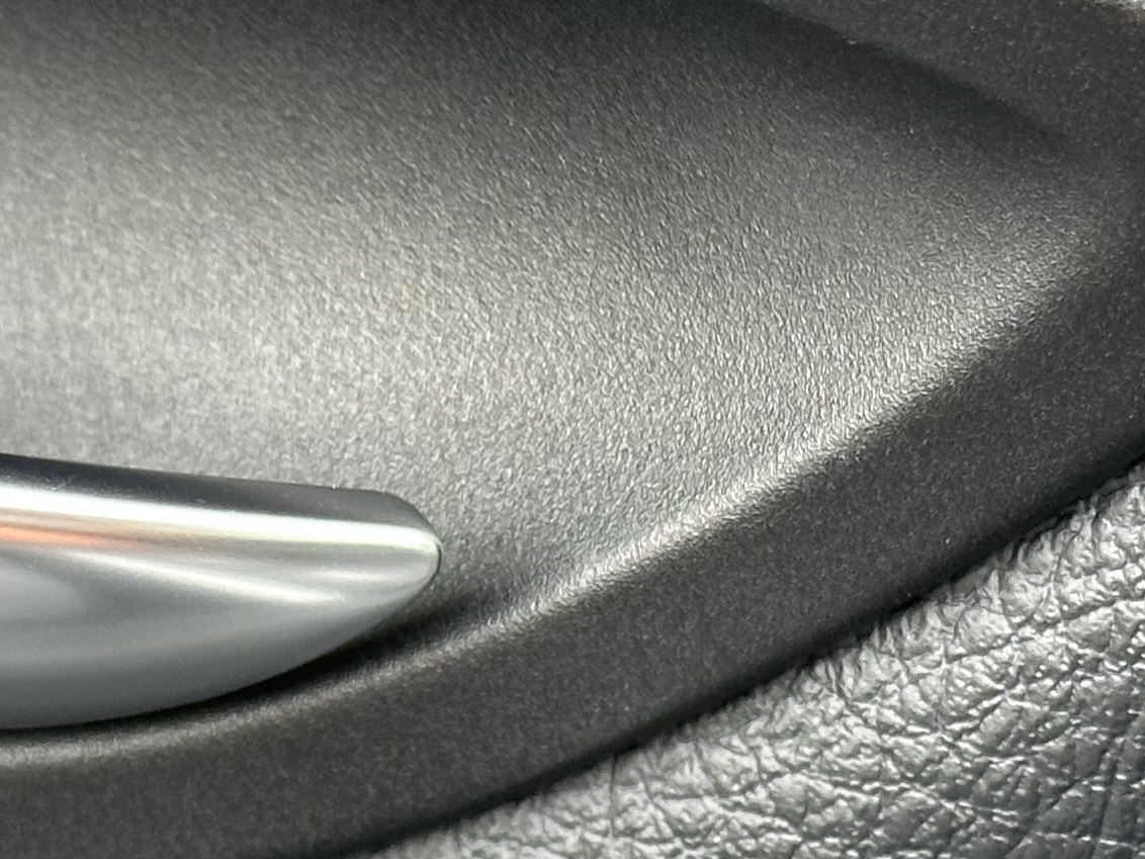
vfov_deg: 8.5
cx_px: 720
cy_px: 1263
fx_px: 5656
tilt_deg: -29.3
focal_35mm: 171
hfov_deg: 11.6
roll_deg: -14.4
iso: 80
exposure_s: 1/104
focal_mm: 6.86
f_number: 1.78
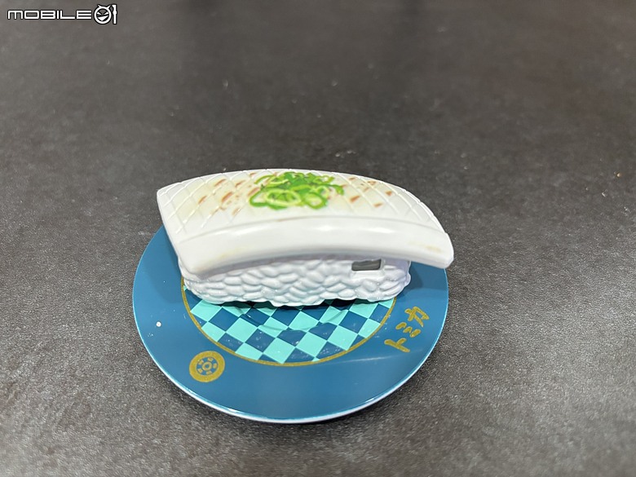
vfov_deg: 53.1
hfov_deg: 67.3
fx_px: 478
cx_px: 318
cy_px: 238
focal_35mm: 26
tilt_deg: -45.9
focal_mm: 5.96
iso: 400
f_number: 1.6
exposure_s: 1/60
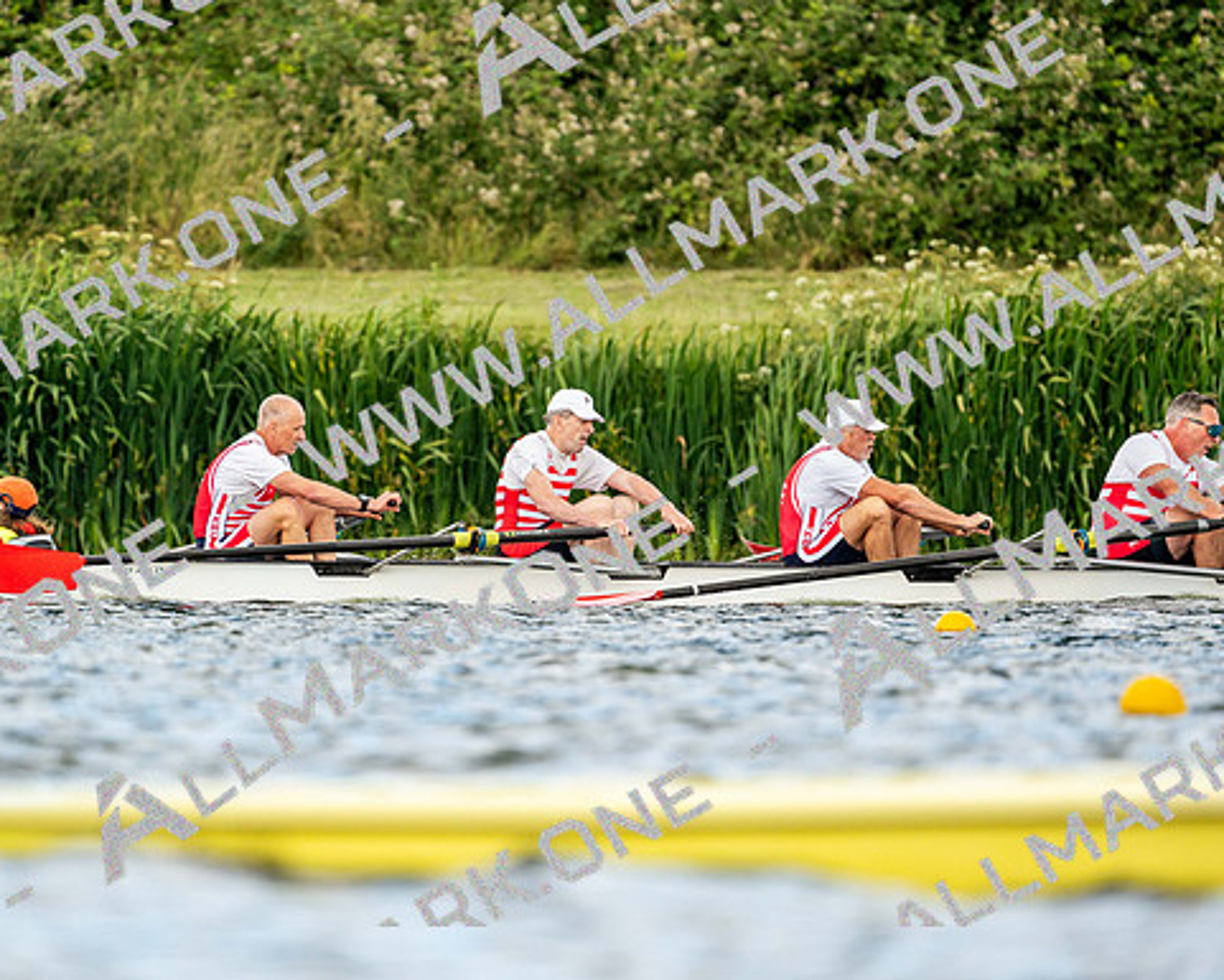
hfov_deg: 2.8
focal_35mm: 679
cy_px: 490
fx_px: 24602
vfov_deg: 2.3
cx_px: 613
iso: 800
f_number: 6.3
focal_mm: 600
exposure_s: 1/2000
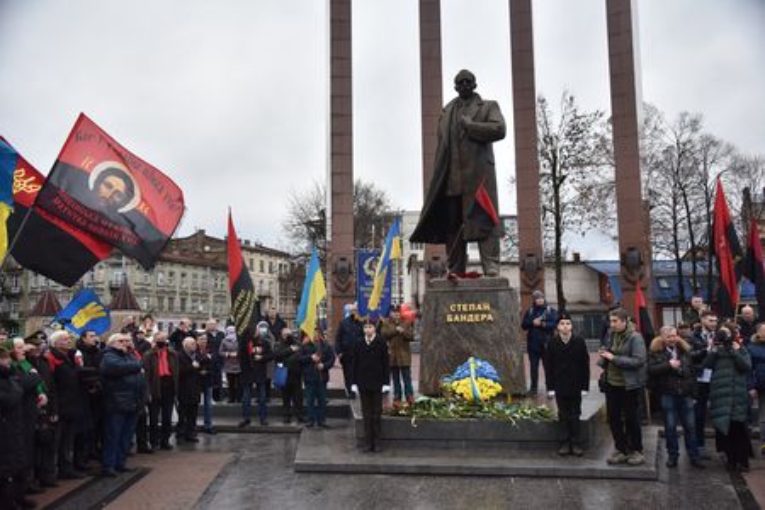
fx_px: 637
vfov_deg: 43.6
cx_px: 382
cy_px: 255
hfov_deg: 61.9
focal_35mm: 30
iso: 1000
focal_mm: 30
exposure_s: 1/640
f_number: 4.5
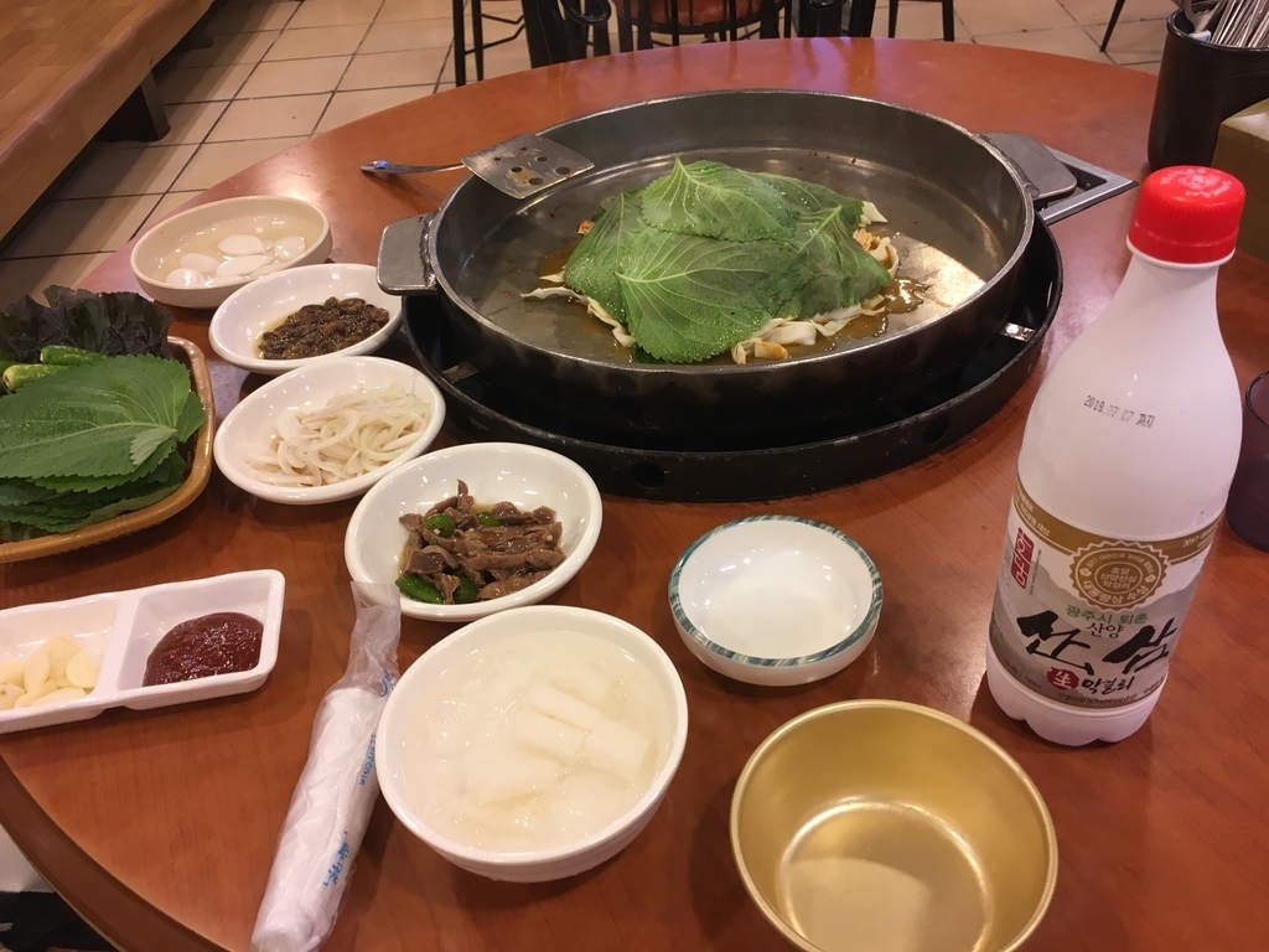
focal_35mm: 29
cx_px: 634
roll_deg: +6.8
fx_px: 1063
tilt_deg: -38.2
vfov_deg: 48.2
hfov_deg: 61.7
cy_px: 476
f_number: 2.2
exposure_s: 1/30
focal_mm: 4.15
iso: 50
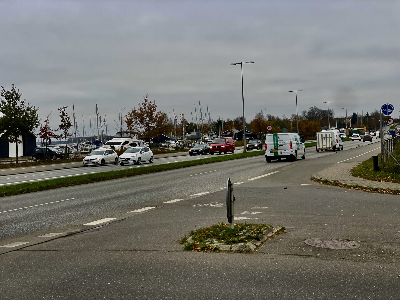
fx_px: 601
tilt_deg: -1.2
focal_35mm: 52
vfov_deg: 28.0
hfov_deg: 36.8
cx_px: 200
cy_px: 150
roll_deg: +3.1
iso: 25
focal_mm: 6
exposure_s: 1/122
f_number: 2
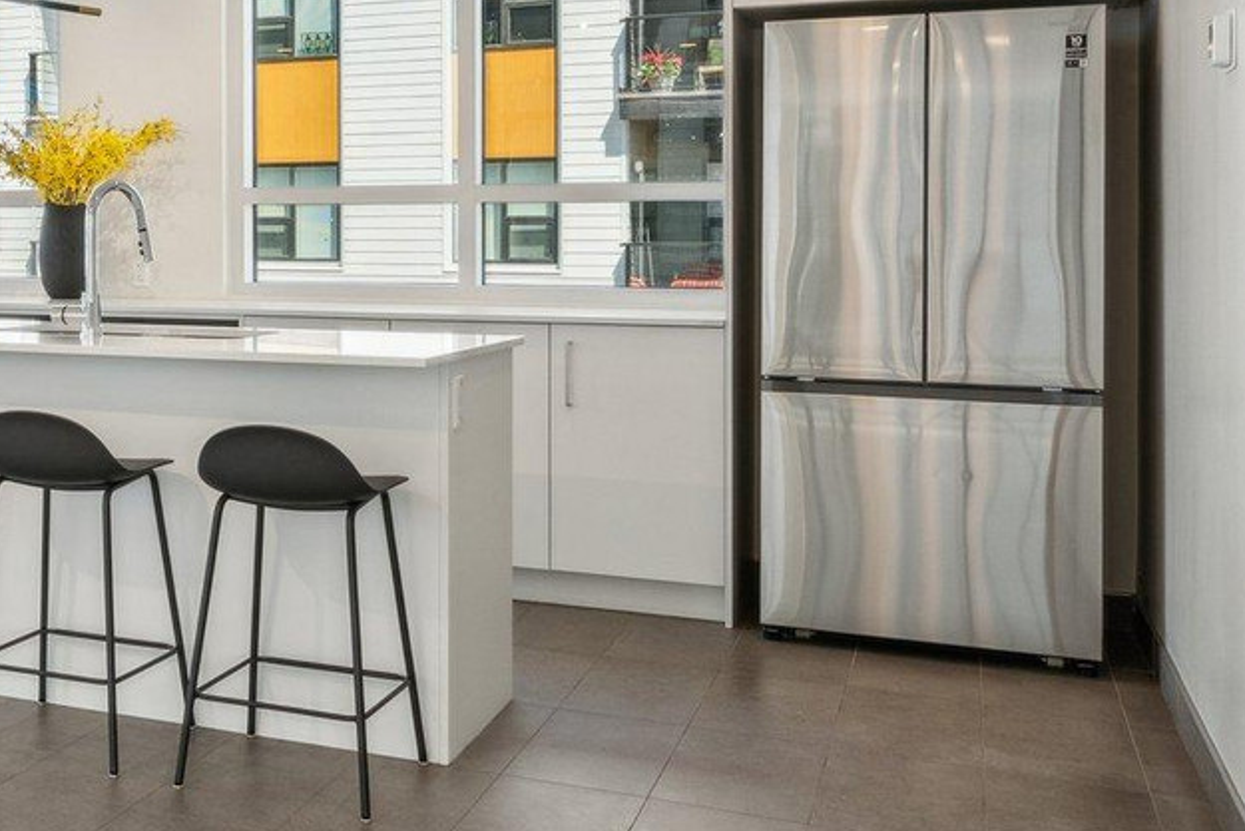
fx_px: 1626
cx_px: -64
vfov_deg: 28.4
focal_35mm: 47
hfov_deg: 36.6
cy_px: 247
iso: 800
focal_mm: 17
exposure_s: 1/250
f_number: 8
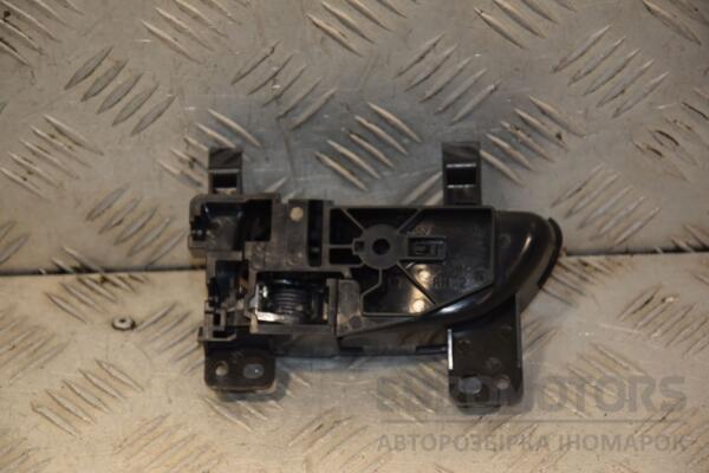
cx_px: 354
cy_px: 236
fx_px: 2659
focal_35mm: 135
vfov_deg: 10.2
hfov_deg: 15.2
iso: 800
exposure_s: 1/200
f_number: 5.6
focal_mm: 90
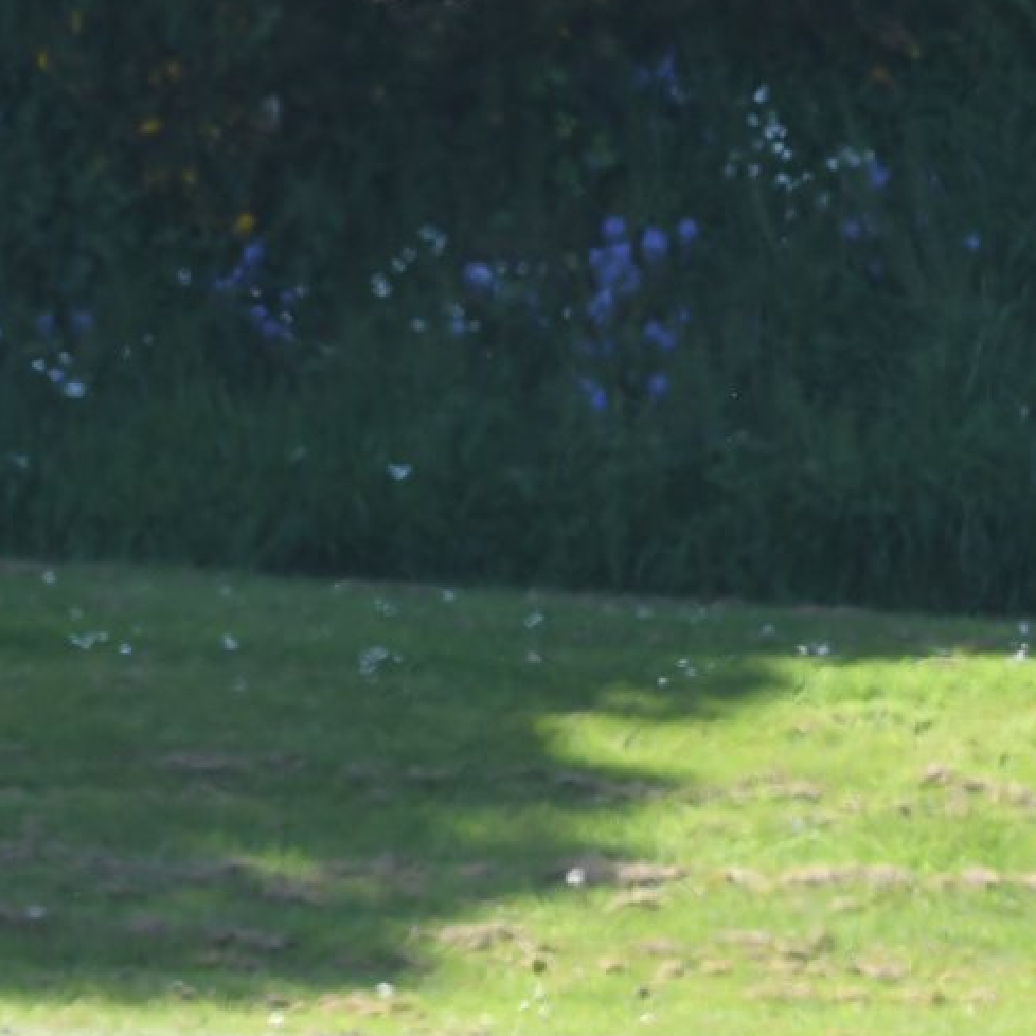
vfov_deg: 1.1
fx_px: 54244
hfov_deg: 1.1
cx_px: -1038
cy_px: 846
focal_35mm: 1602
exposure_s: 1/800
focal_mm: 300
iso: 640
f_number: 8
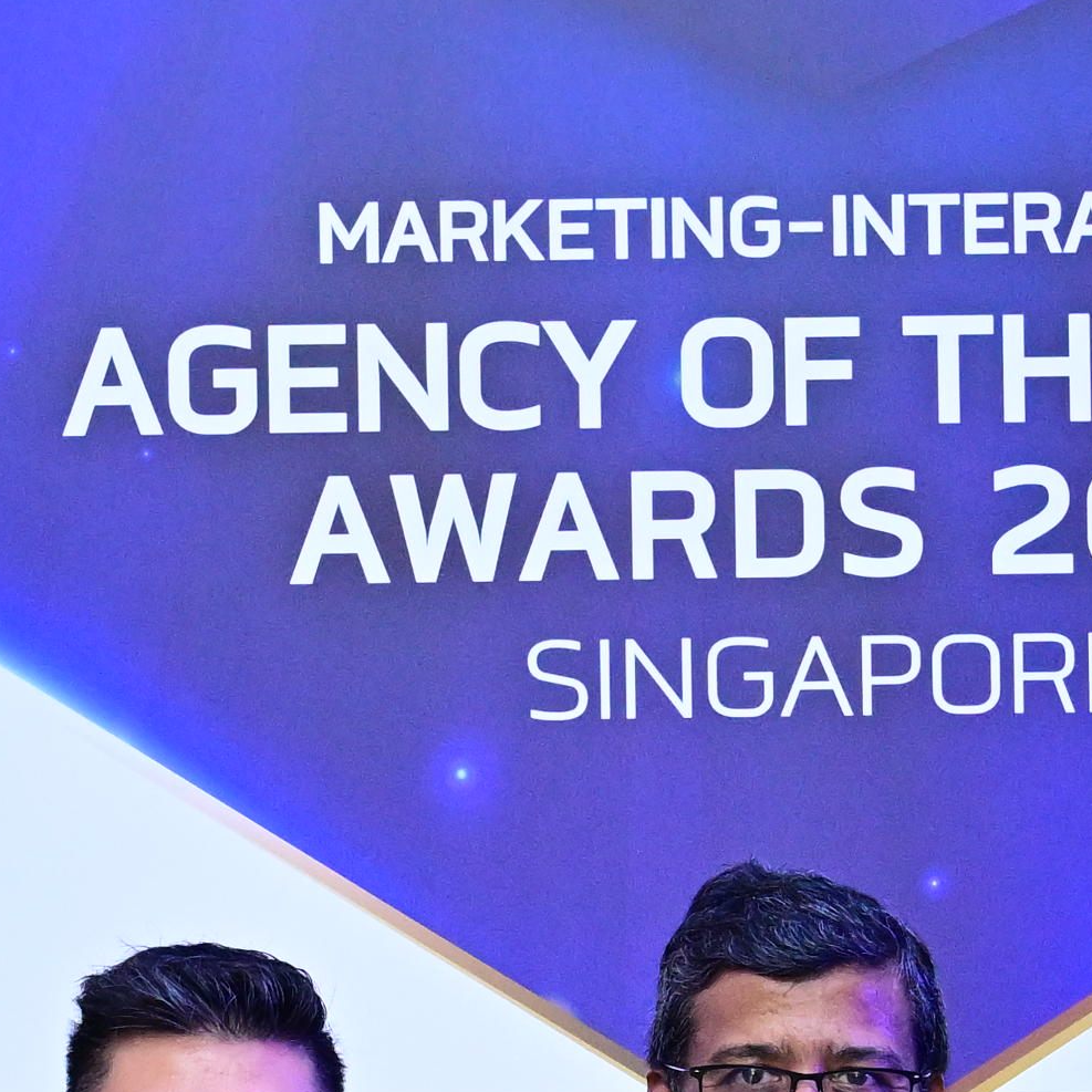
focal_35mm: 160
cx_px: 654
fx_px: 5710
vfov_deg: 10.7
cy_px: 1372
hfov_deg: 10.9
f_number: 4
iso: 3200
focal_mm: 30
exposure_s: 1/100
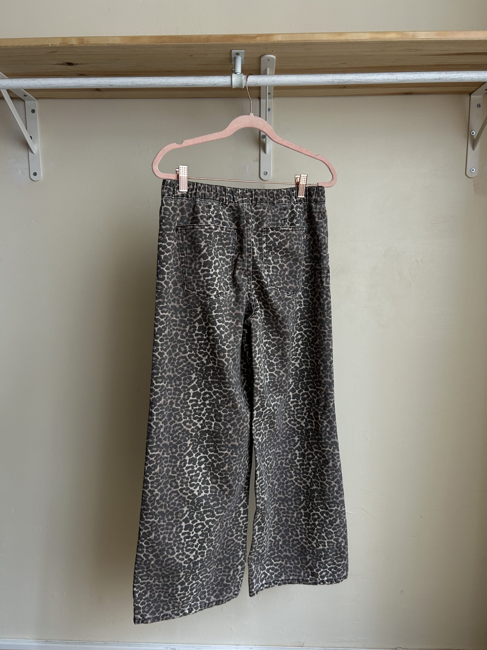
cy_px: 325
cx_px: 244
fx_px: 488
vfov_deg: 67.3
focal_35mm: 26
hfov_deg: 53.1
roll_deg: -0.4
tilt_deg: -7.4
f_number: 1.5
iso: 80
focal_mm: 5.7
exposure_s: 1/121
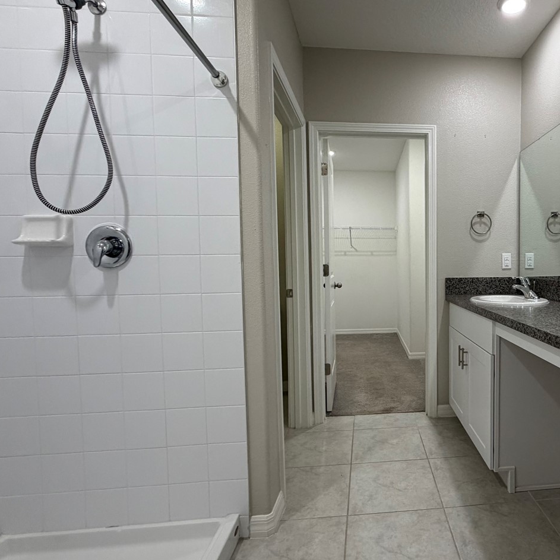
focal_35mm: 21
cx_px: 411
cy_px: 280
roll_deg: +0.5
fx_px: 384
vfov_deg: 72.1
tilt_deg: -3.1
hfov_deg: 68.1
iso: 200
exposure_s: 1/120
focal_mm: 2.22
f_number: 2.2
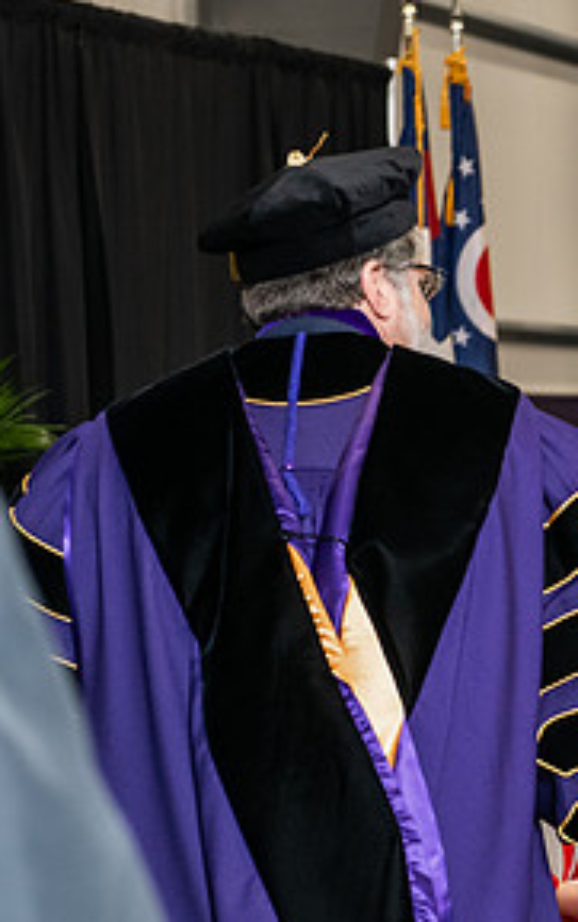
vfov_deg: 15.5
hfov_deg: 9.5
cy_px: 538
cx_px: 763
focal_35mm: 135
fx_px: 3397
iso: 2000
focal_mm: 66
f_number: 5
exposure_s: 1/200
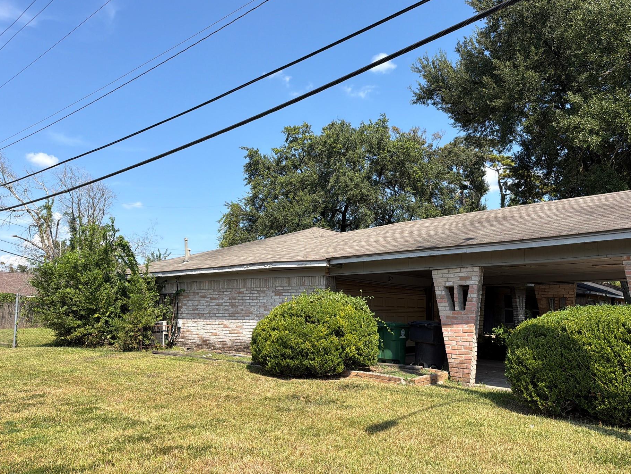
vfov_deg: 51.3
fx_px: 492
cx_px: 341
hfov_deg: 65.2
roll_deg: -0.8
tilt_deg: +6.4
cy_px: 248
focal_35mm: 27
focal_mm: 6.76
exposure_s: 1/3759
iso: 80
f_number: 1.78
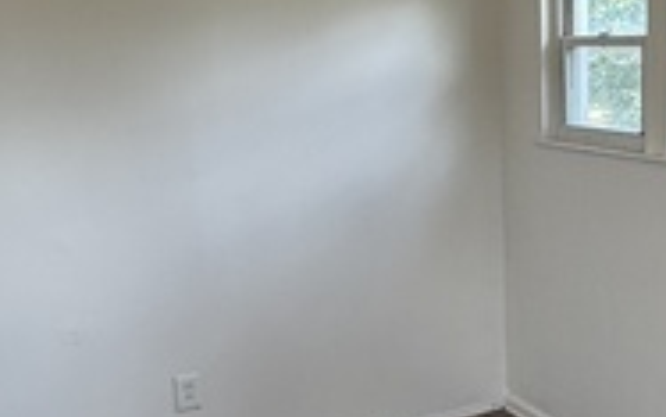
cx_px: 611
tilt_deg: -14.3
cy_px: 274
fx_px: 962
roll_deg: -0.8
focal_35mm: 53
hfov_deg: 35.7
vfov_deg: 24.3
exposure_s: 1/136
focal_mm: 2.22
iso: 64
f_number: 2.2
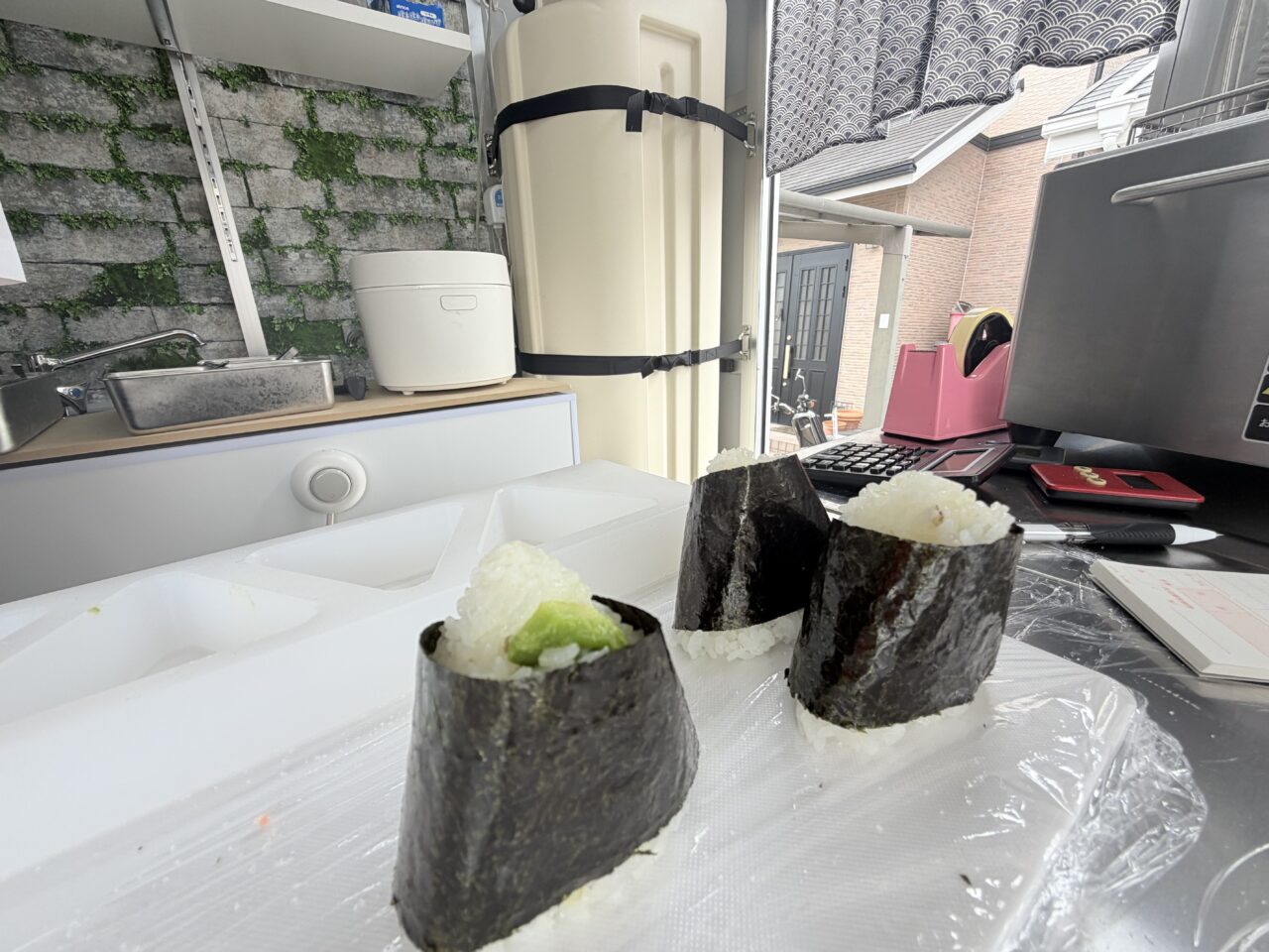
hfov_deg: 102.1
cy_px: 476
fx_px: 513
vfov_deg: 85.7
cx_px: 634
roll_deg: -1.0
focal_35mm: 14
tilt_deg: -14.9
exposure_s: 1/180
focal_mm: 2.22
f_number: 2.2
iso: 40
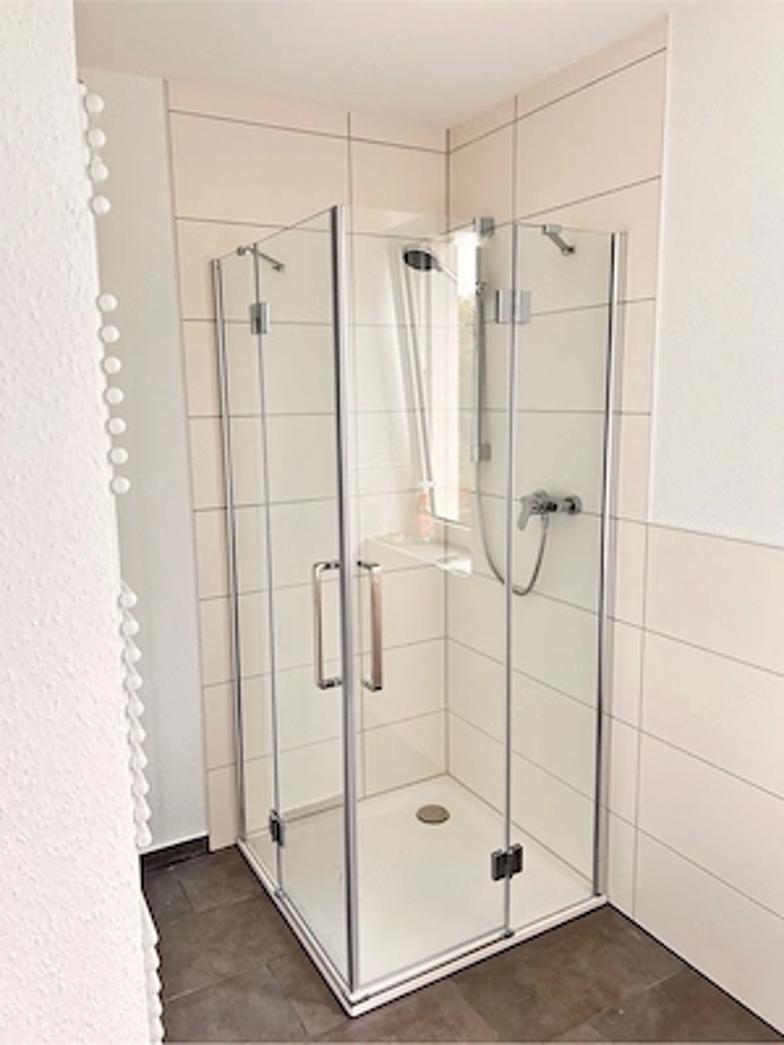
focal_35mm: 26
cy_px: 522
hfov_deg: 53.1
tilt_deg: -8.1
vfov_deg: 67.3
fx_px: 785
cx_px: 392
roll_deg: -0.2
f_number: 1.5
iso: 125
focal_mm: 5.7
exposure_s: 1/86
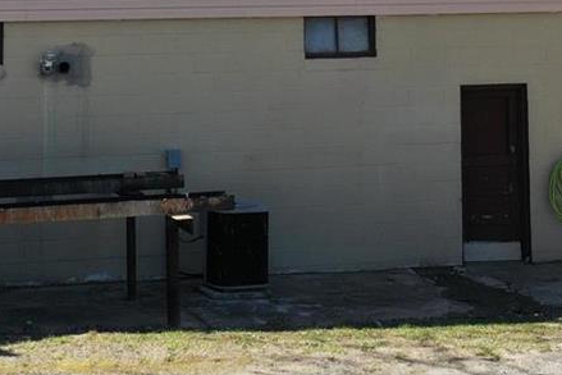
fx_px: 1593
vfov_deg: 12.7
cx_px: 221
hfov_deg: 20.0
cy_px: -210
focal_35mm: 102
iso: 100
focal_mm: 10.26
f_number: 5.6
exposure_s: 1/320
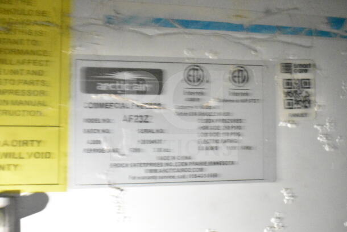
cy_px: 116
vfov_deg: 31.9
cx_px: 174
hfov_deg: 46.4
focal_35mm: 42
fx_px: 405
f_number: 4.2
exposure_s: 1/15
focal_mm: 28
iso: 25600
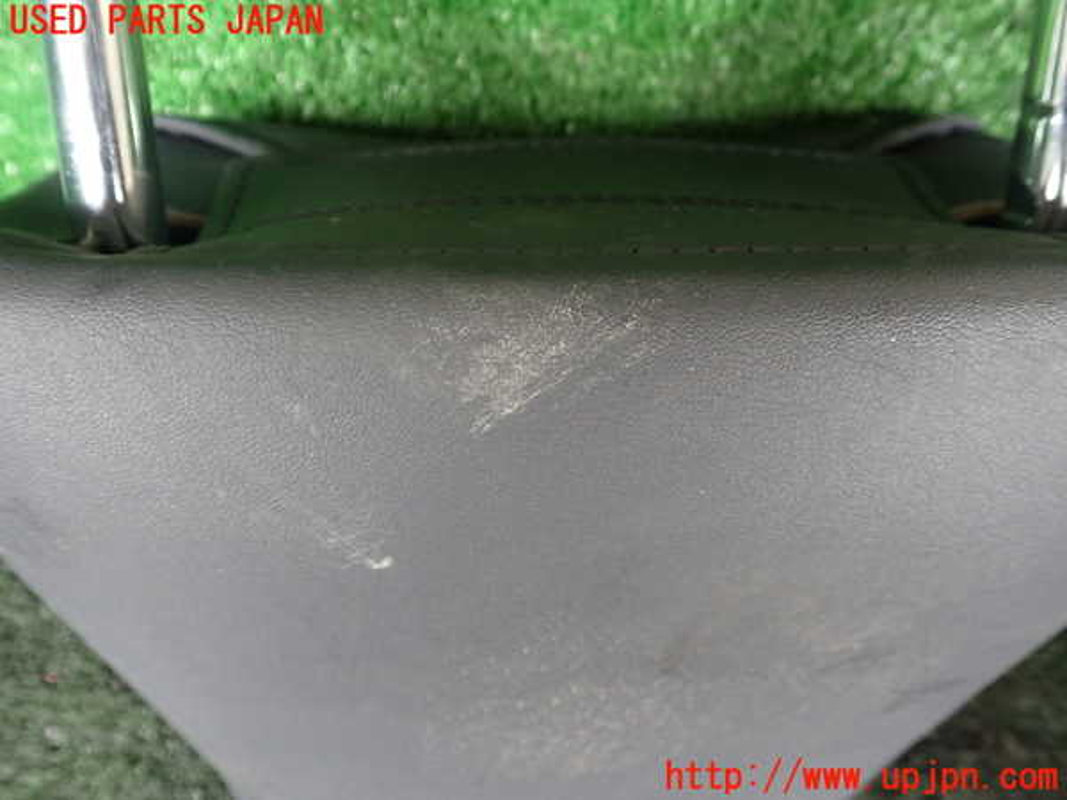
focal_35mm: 30
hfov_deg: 60.0
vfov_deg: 46.8
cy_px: 400
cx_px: 534
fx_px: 925
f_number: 2.3
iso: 500
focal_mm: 5.4
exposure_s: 1/30
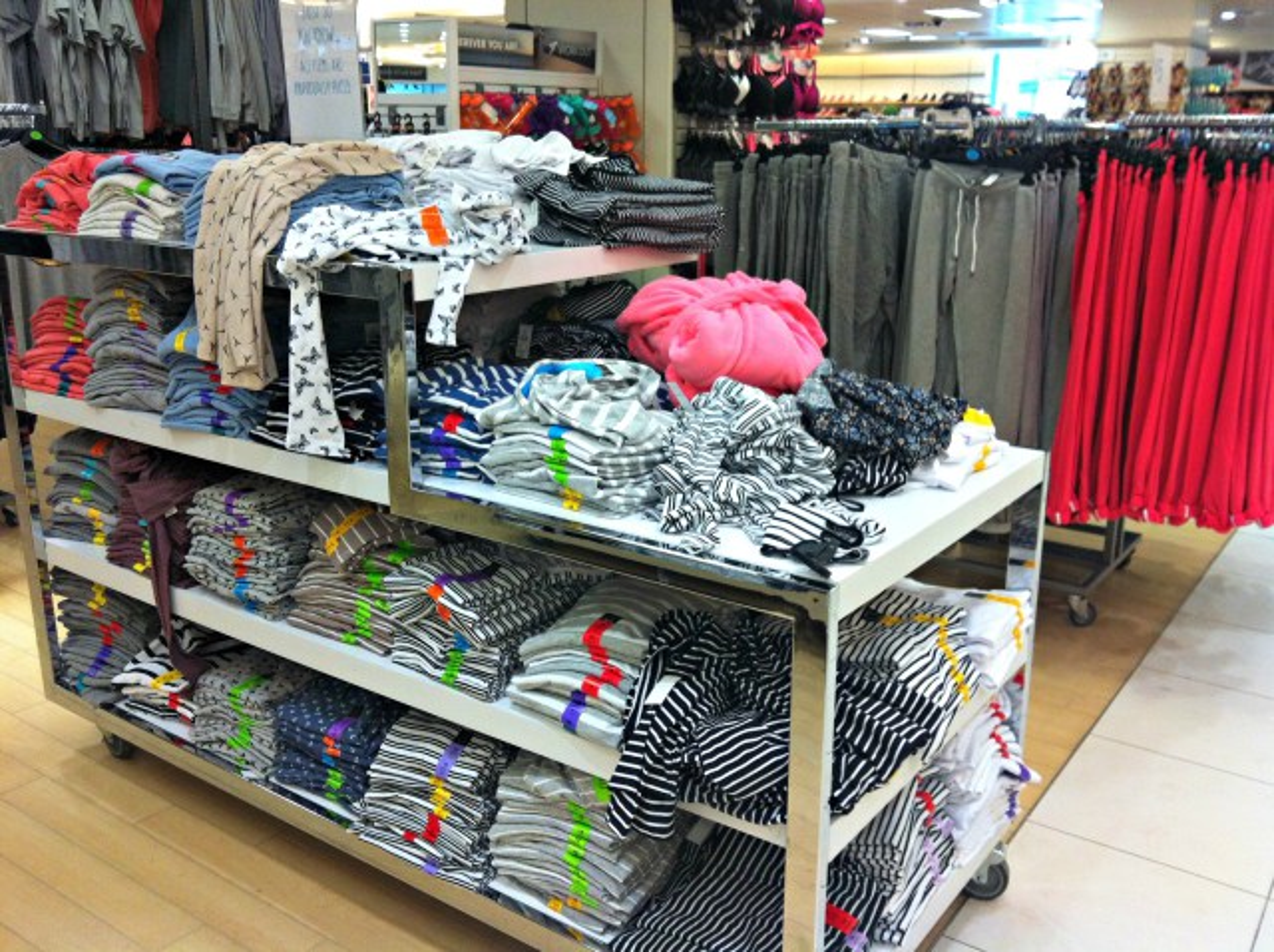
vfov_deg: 40.6
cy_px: 476
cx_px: 637
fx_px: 1286
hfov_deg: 52.7
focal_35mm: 35
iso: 100
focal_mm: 3.85
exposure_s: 1/60
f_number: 2.8
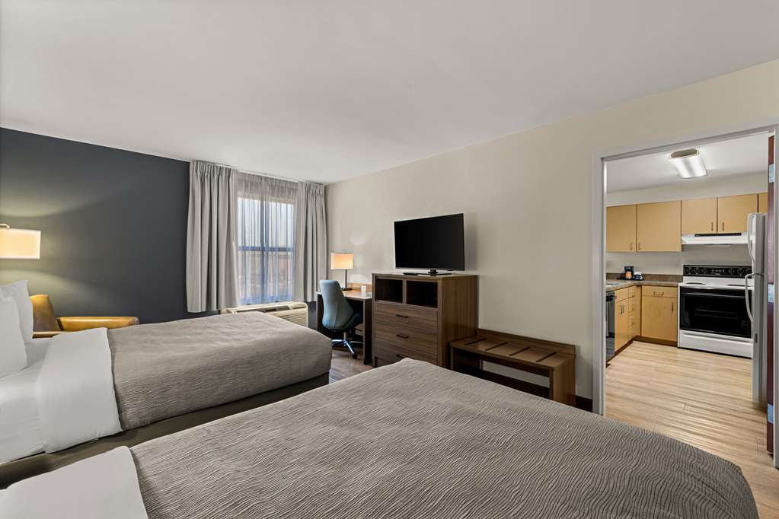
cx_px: 390
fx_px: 346
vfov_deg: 73.7
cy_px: 260
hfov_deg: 96.7
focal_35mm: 16
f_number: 11
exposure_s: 3
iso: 320
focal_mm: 16
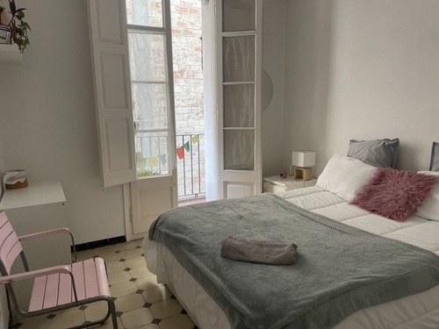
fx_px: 330
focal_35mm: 26
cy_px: 164
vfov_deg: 53.1
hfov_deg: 67.3
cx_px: 220
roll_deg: +0.8
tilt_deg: -8.5
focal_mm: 4.2
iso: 125
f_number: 1.6
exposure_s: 1/112
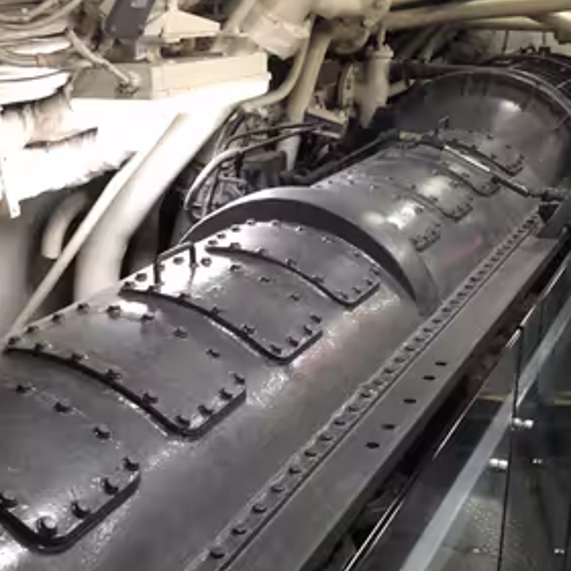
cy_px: 398
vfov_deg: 31.8
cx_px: 230
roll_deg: -0.6
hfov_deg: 32.1
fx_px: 989
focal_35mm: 53
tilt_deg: -21.3
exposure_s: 1/5
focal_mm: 3.99
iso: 100
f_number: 1.8
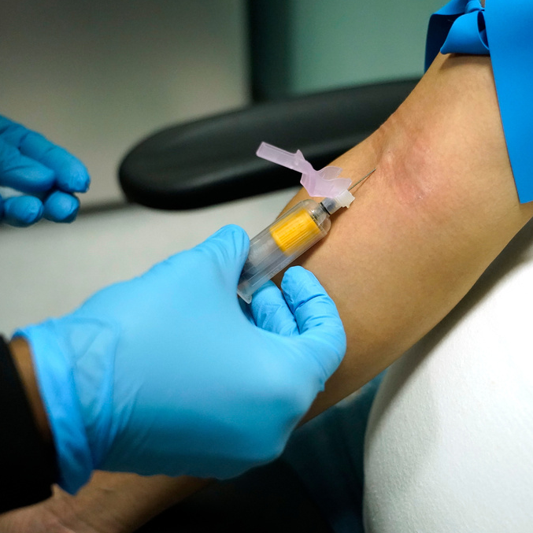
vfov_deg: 37.6
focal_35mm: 45
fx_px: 784
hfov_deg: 37.3
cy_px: 265
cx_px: 341
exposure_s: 1/640
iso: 8000
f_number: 4
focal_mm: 35
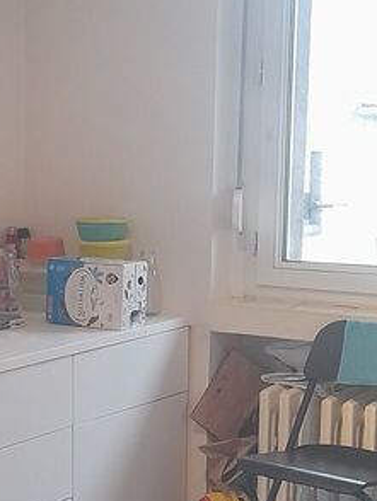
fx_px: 1233
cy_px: 329
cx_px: -152
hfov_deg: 16.2
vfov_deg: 22.9
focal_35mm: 85
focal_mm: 4.6
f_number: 2
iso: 400
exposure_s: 1/50
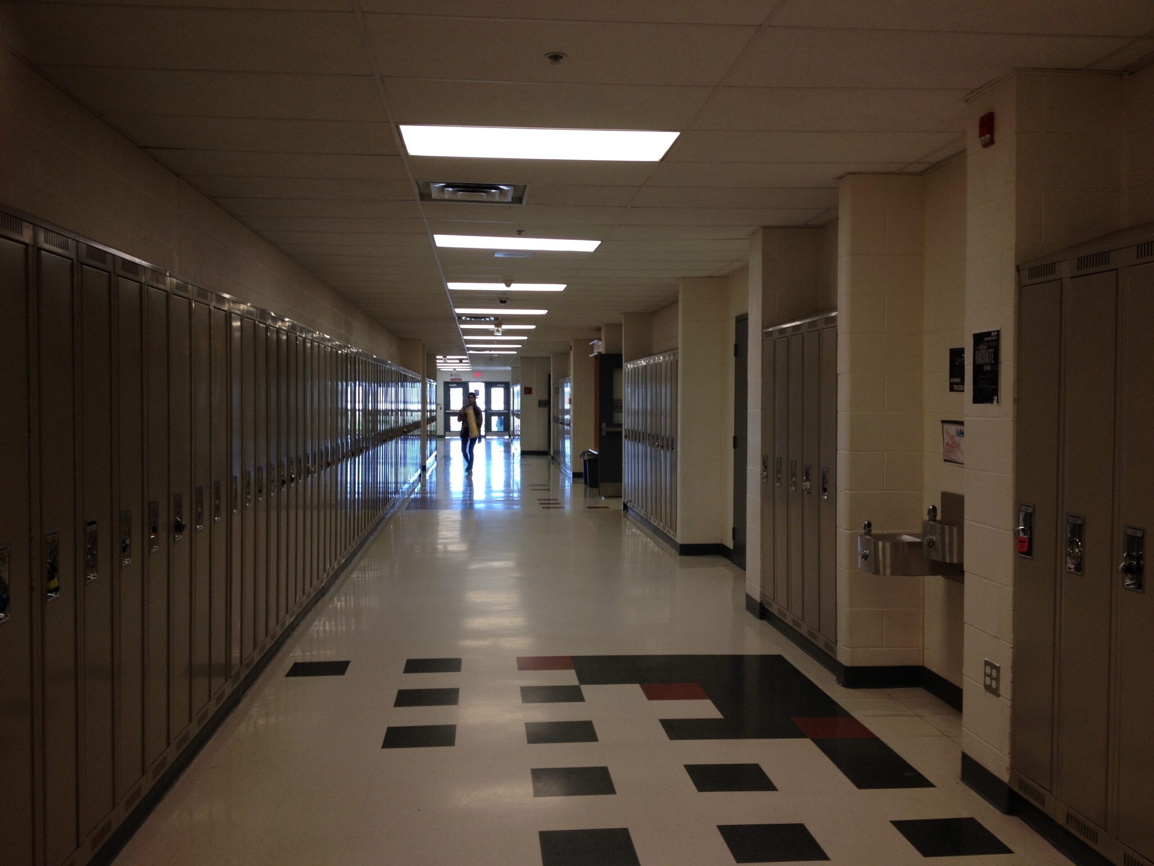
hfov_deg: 52.6
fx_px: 1167
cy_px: 433
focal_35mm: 35
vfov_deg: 40.7
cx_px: 577
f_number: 2.4
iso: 64
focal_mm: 4.28
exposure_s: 1/40
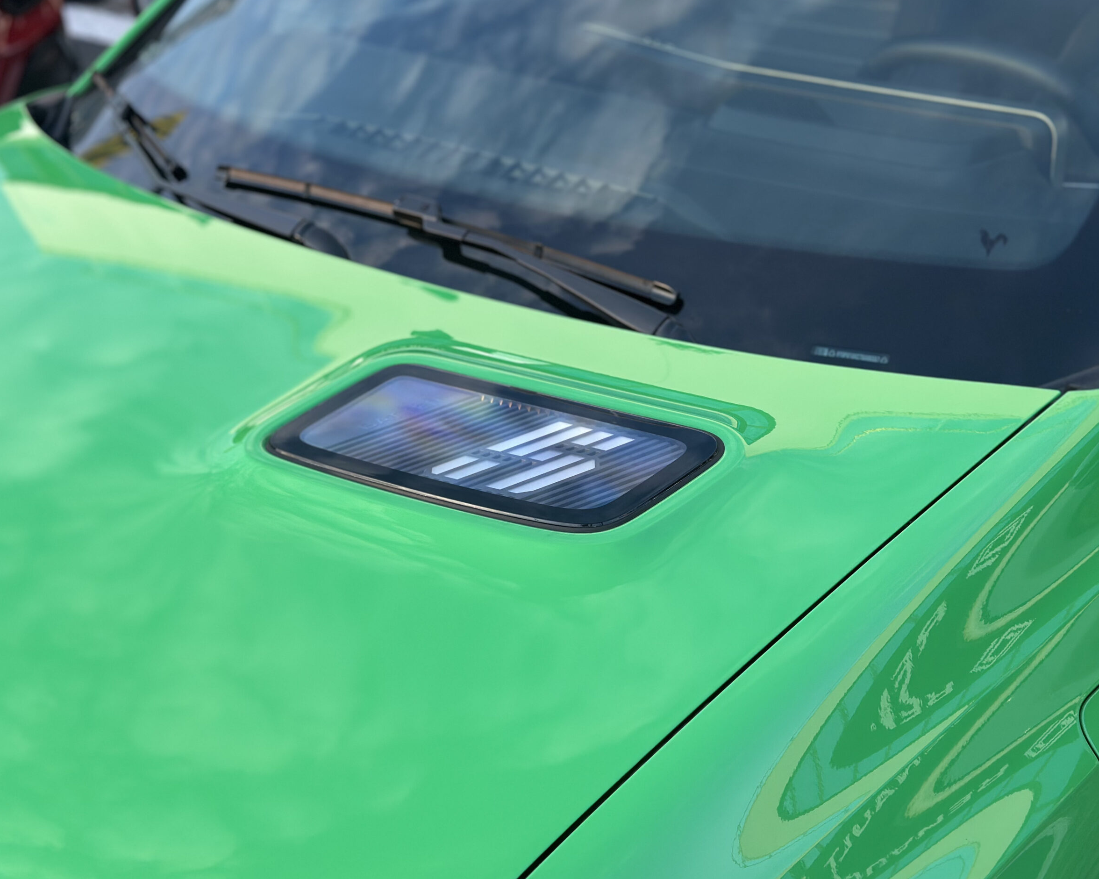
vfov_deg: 29.7
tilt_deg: -23.3
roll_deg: +0.4
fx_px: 1659
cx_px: 540
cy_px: 435
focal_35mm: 51
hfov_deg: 36.7
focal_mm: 6.86
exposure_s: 1/250
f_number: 1.78
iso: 100
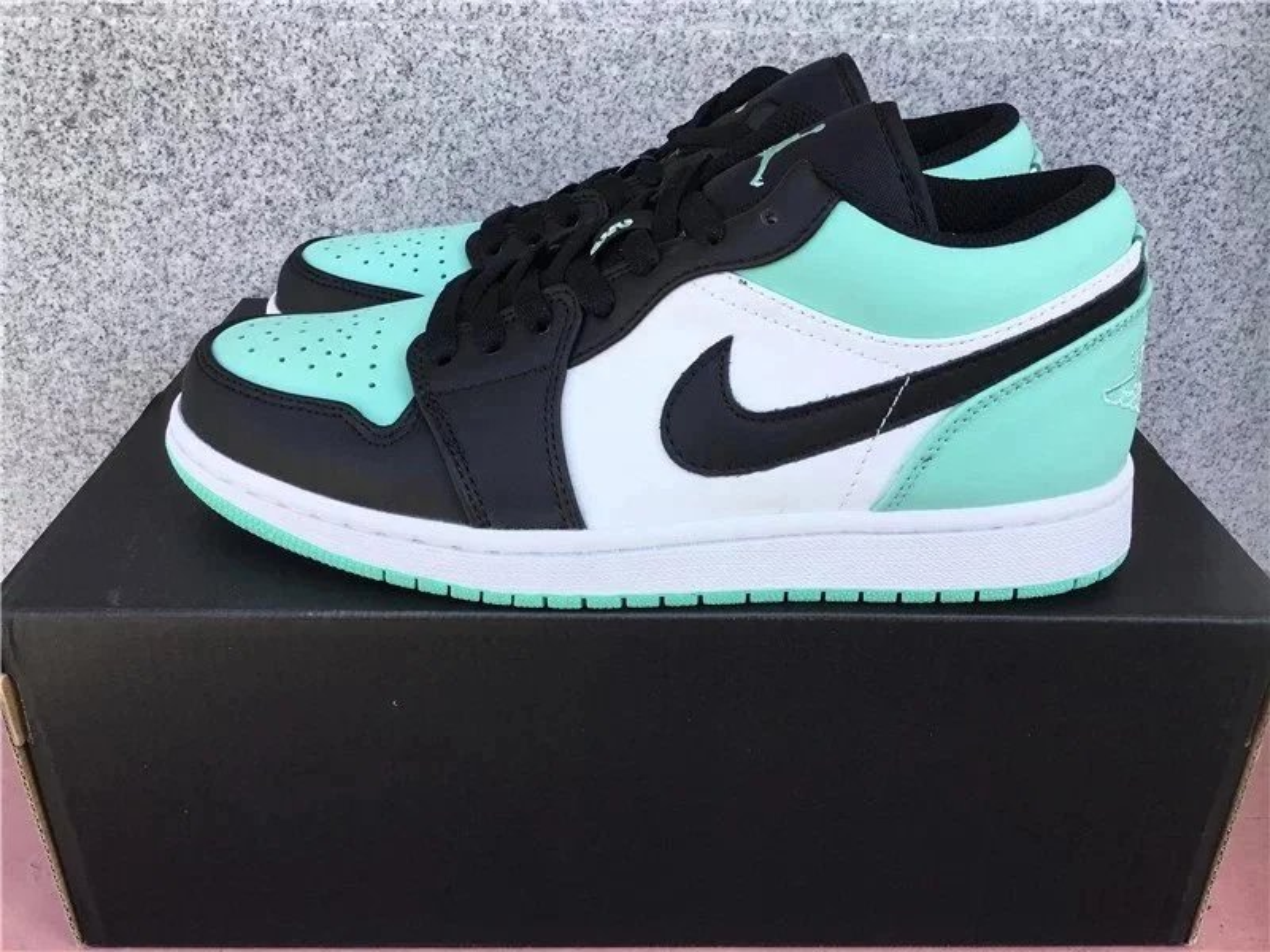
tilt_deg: -27.4
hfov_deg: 58.4
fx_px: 1137
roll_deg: -0.8
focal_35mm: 31
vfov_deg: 45.4
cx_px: 635
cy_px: 476
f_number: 2.4
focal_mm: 3.3
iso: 25
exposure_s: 1/218
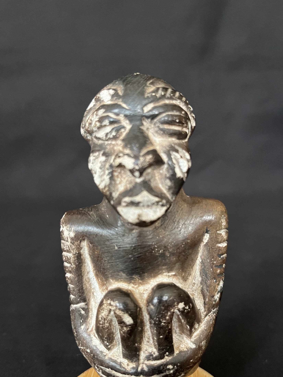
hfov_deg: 53.1
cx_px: 142
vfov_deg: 67.3
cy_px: 188
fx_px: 283
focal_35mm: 26
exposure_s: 1/60
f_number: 1.6
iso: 500
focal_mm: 5.1
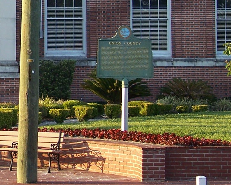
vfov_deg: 11.1
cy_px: -13
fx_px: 937
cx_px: -89
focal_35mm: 137
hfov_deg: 13.4
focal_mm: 7.8
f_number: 2.8
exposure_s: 1/160
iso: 64
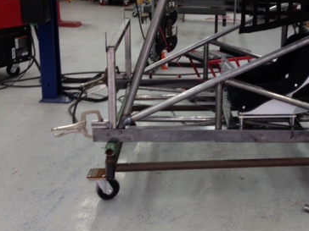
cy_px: 73
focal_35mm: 58
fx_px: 518
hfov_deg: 31.9
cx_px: 268
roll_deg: -2.4
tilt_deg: -13.2
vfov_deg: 25.1
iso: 50
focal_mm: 4.12
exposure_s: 1/33
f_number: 2.4
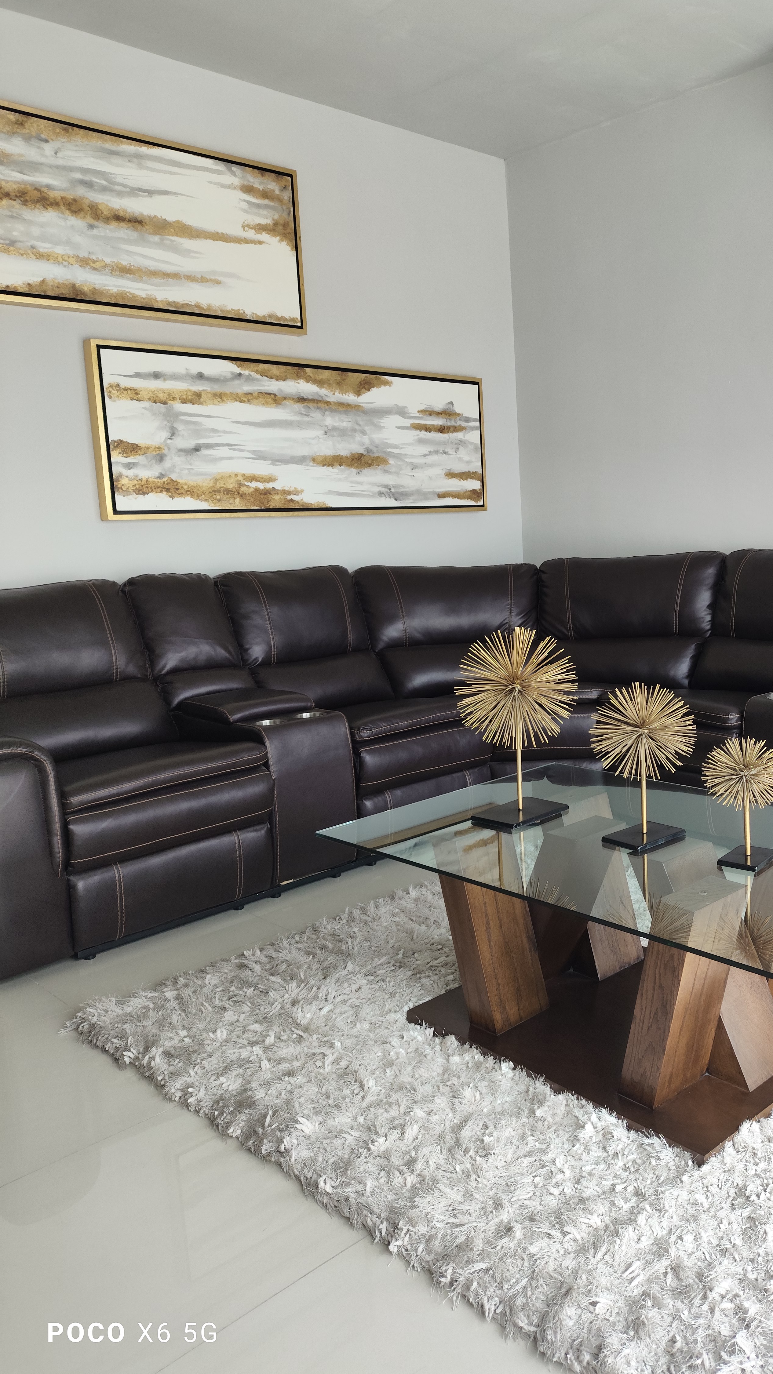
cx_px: 530
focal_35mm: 28
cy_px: 680
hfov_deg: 40.8
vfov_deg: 67.9
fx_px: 1020
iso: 125
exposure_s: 1/120
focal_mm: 4.71
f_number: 1.79
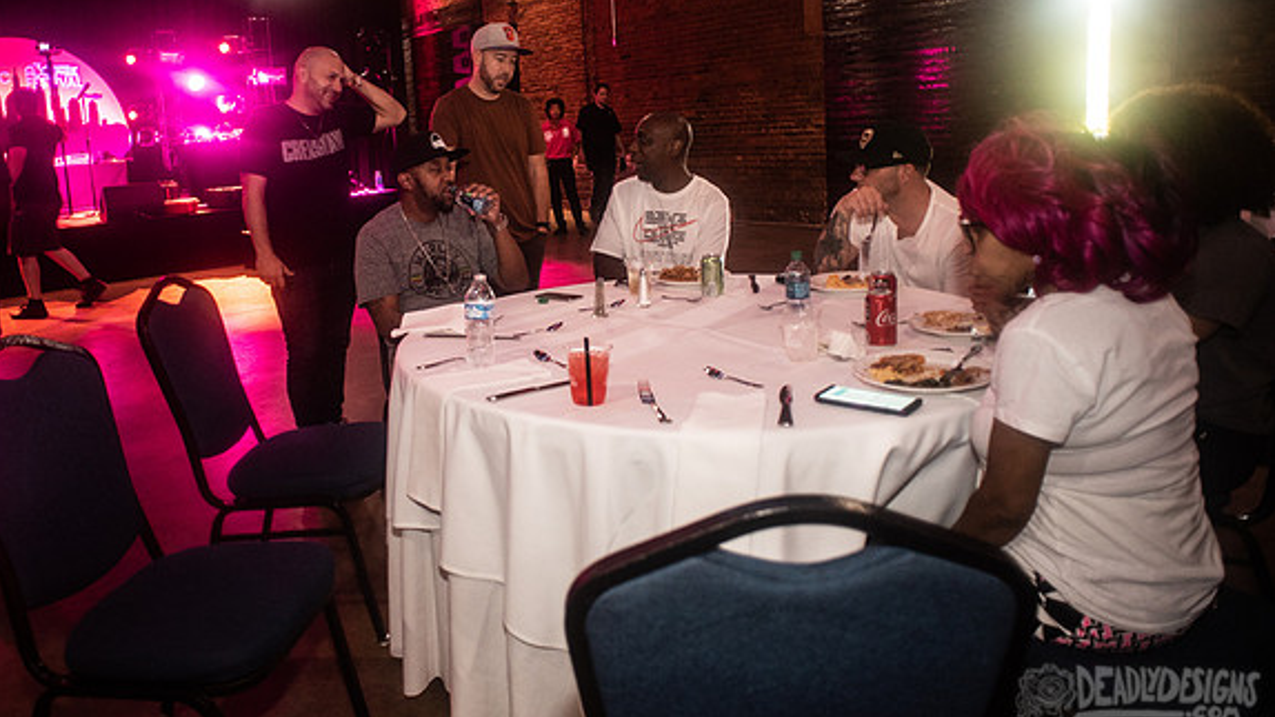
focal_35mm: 25
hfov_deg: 73.4
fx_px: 845
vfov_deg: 45.4
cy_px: 252
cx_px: 518
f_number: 3.2
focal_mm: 20
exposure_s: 1/40
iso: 1600
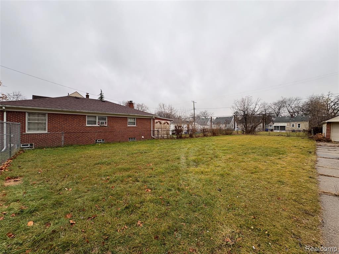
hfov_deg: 102.1
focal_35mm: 14
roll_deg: -2.6
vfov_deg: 85.7
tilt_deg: +3.2
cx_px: 170
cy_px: 127
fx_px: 137
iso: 40
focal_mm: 2.22
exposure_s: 1/99
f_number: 2.2
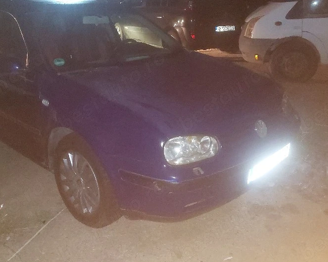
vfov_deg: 39.8
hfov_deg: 49.0
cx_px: 152
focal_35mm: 37
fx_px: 359
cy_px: 97
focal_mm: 5.23
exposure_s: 1/25
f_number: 1.8
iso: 1250
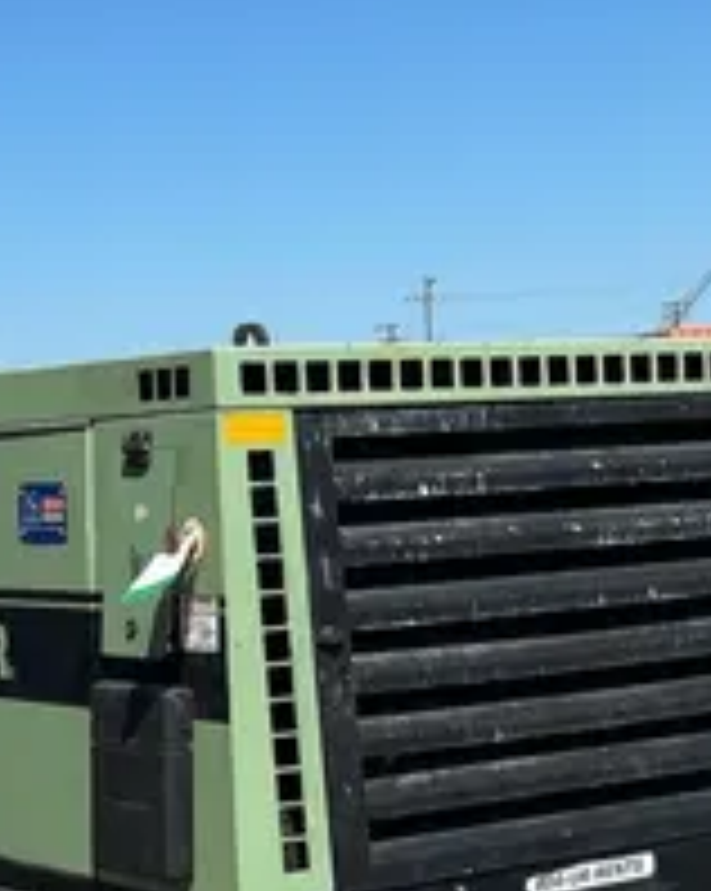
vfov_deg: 19.6
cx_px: 261
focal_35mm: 94
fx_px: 2476
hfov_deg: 16.3
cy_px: 965
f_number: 1.5
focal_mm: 5.7
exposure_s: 1/5319
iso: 50
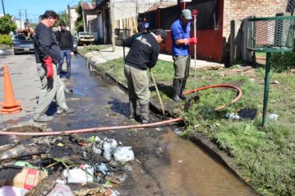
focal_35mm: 32
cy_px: 98
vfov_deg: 41.6
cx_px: 148
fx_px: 258
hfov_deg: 59.6
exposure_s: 1/125
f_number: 22
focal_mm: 21
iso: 800
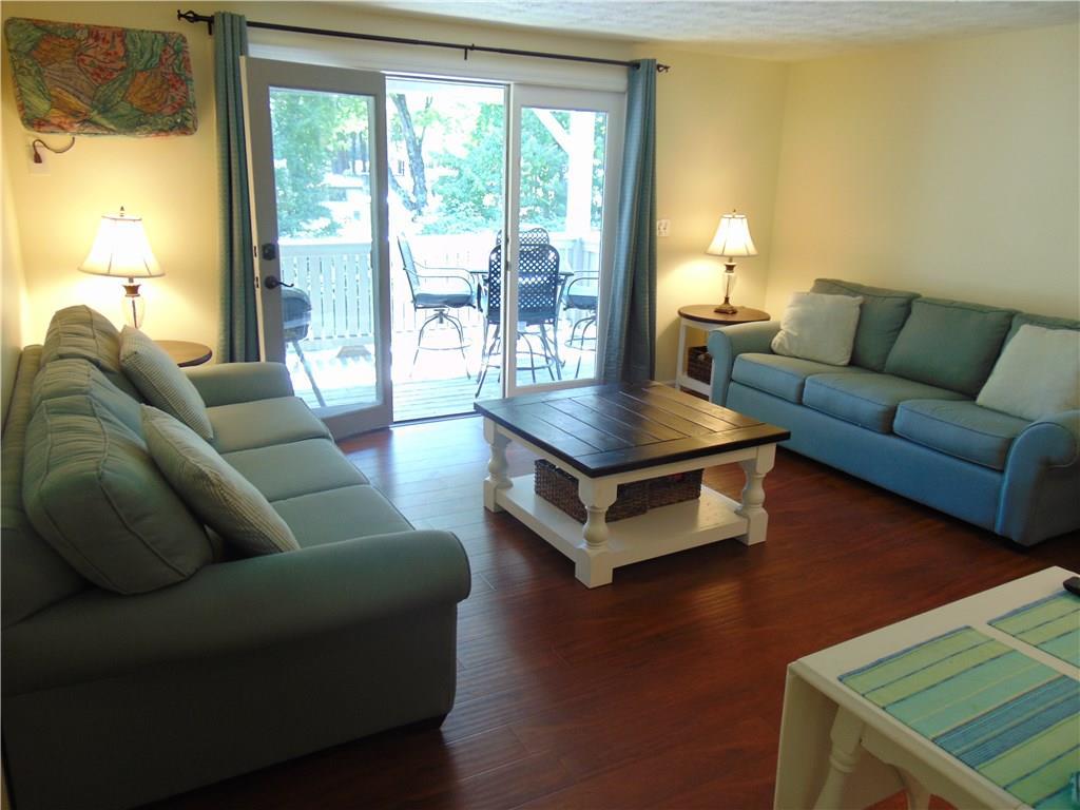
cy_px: 405
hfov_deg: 69.4
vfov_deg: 54.9
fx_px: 780
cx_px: 540
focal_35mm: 25
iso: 80
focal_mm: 4.5
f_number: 3
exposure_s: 1/13
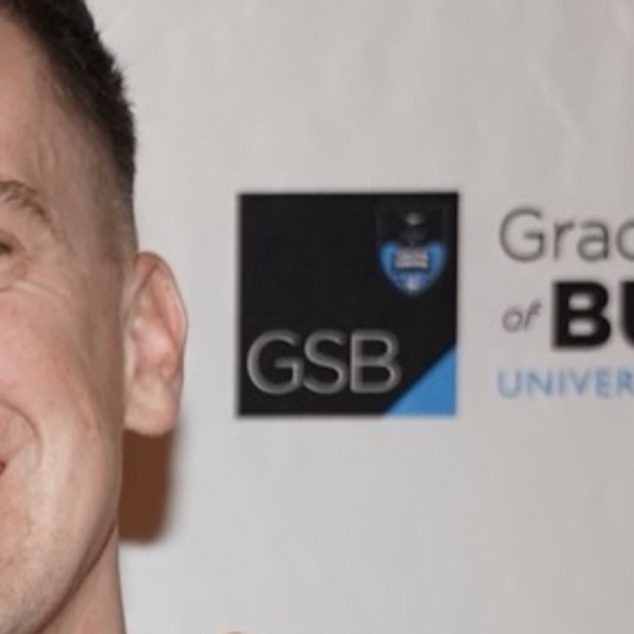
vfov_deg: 9.3
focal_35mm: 183
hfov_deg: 9.0
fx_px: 3788
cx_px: -682
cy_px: 961
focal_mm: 32.5
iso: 2500
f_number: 2.8
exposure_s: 1/160
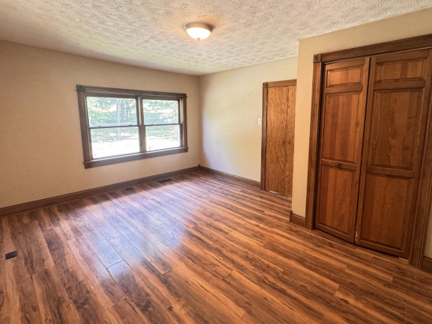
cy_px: 144
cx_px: 229
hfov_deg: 90.9
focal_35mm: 17
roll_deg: -0.5
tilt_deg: -8.8
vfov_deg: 74.5
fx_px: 212
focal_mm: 2.22
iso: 500
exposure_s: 1/60
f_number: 2.2
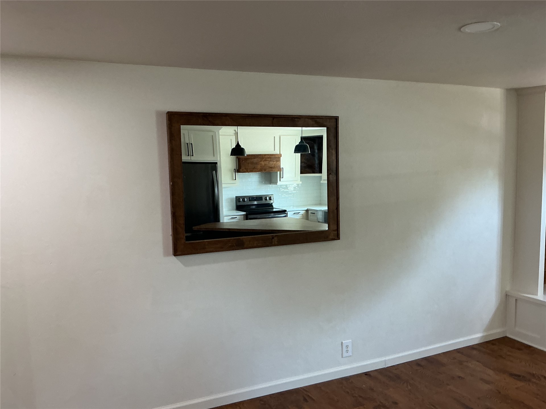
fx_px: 457
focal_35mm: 29
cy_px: 204
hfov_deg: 61.7
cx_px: 273
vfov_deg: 48.2
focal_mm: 3
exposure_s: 1/60
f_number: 1.8
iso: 100
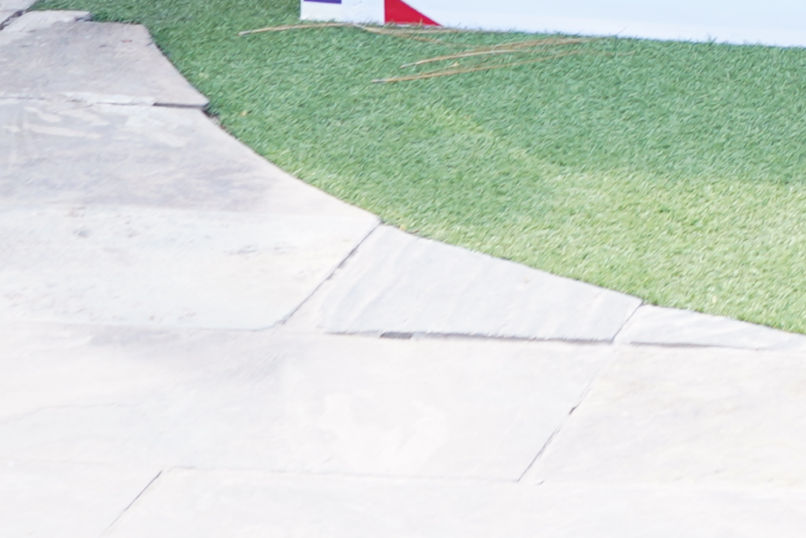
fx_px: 4725
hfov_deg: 9.0
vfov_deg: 6.1
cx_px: 1780
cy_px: -988
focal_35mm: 211
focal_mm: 35
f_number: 5
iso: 200
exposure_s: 1/125
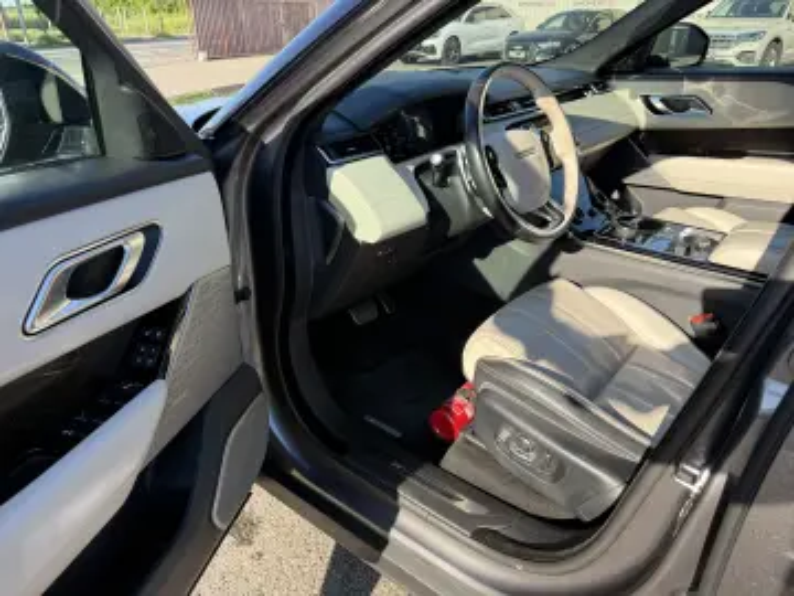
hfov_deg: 71.6
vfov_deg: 56.8
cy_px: 298
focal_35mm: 24
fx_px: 550
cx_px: 397
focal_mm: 6.76
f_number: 1.78
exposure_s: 1/1046
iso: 100
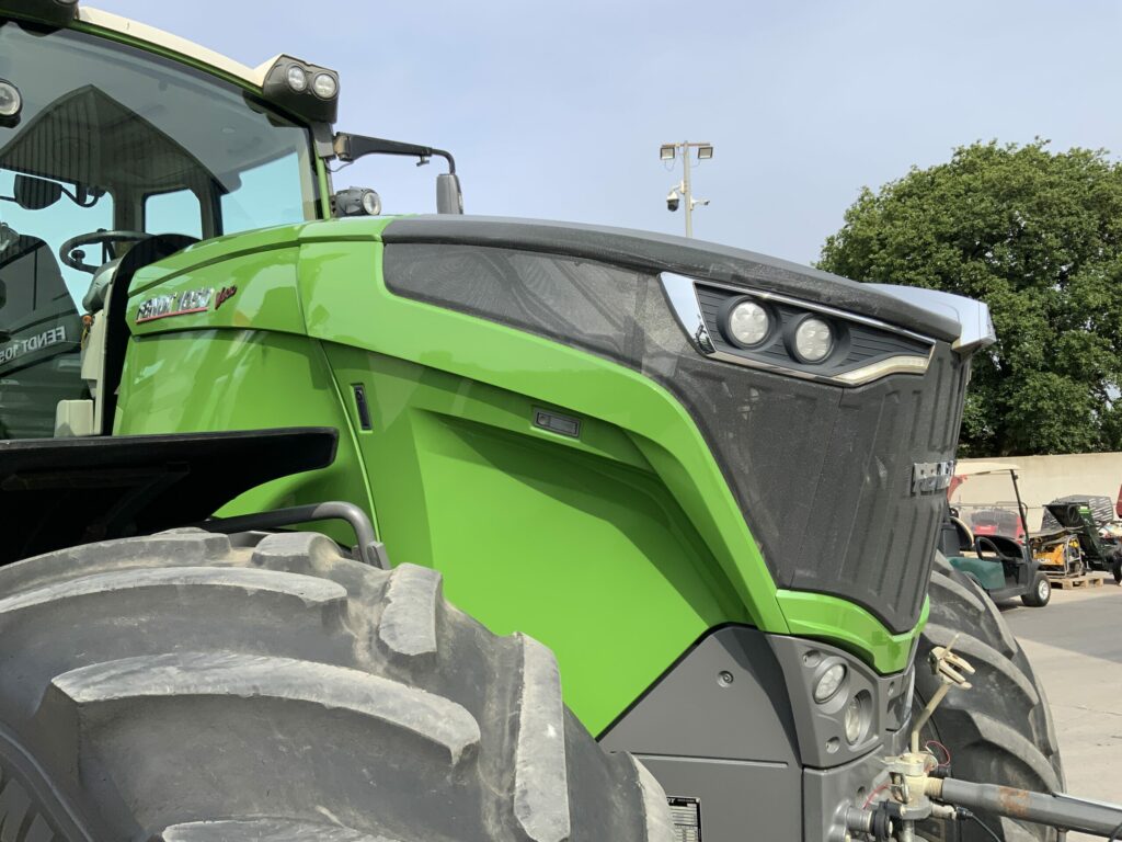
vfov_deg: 48.2
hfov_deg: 61.7
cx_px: 561
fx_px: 940
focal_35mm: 29
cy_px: 421
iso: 16
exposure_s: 1/1250
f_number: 1.8
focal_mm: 3
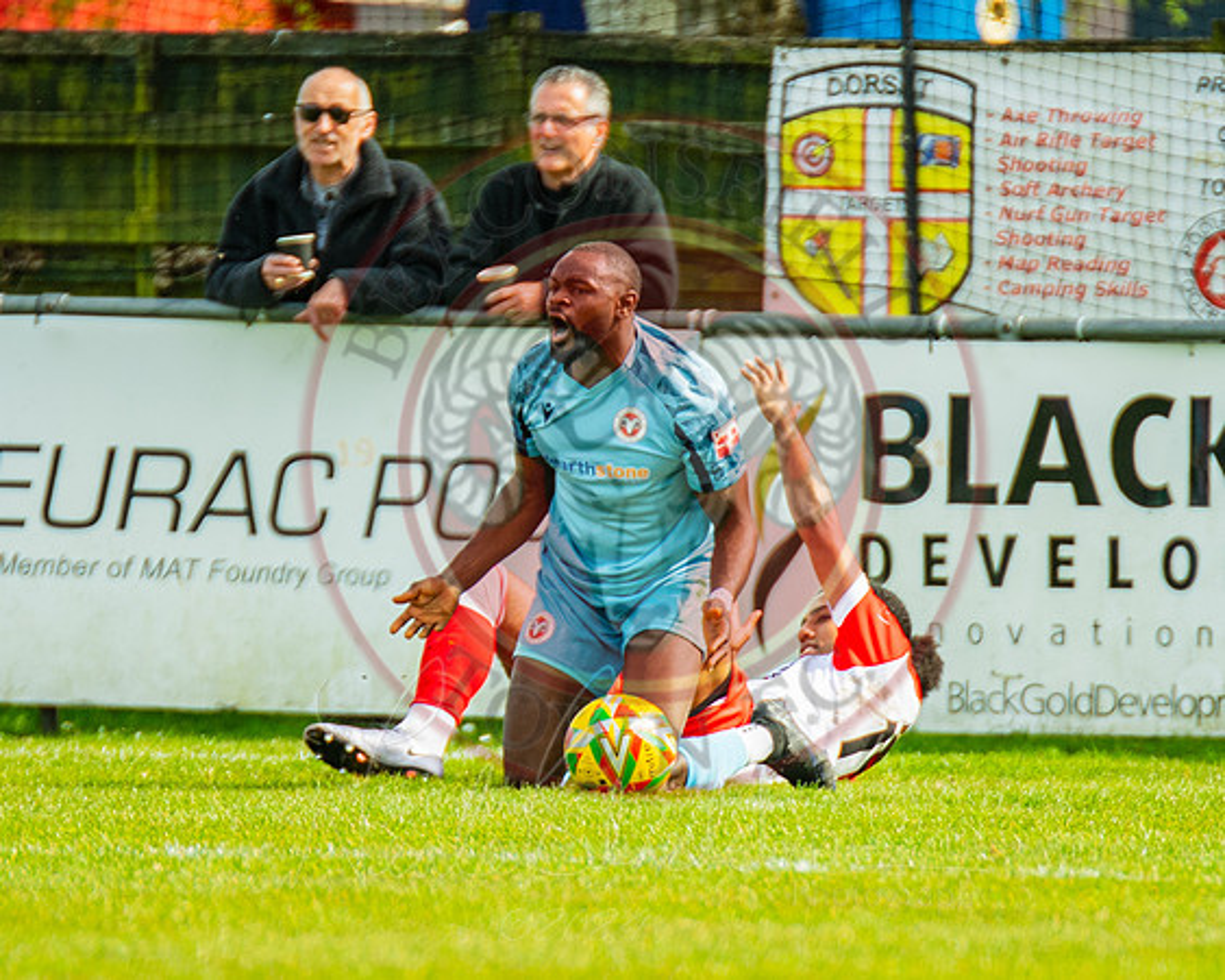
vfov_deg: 1.5
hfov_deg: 1.9
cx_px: 613
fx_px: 36427
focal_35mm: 1005
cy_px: 487
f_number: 4
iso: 400
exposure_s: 1/1600
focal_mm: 420
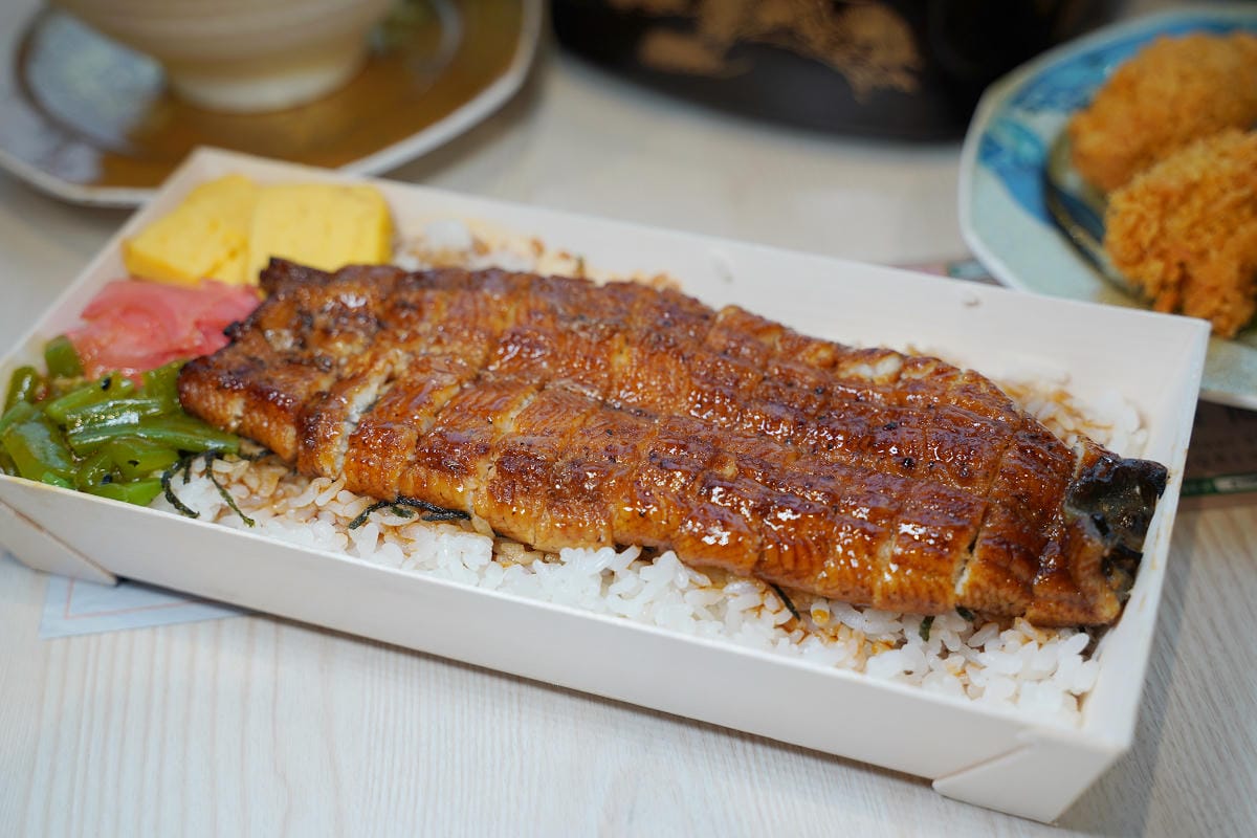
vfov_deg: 26.5
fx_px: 1781
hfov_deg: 38.9
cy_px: 419
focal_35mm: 51
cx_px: 628
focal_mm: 51
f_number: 4
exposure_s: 1/60
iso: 125
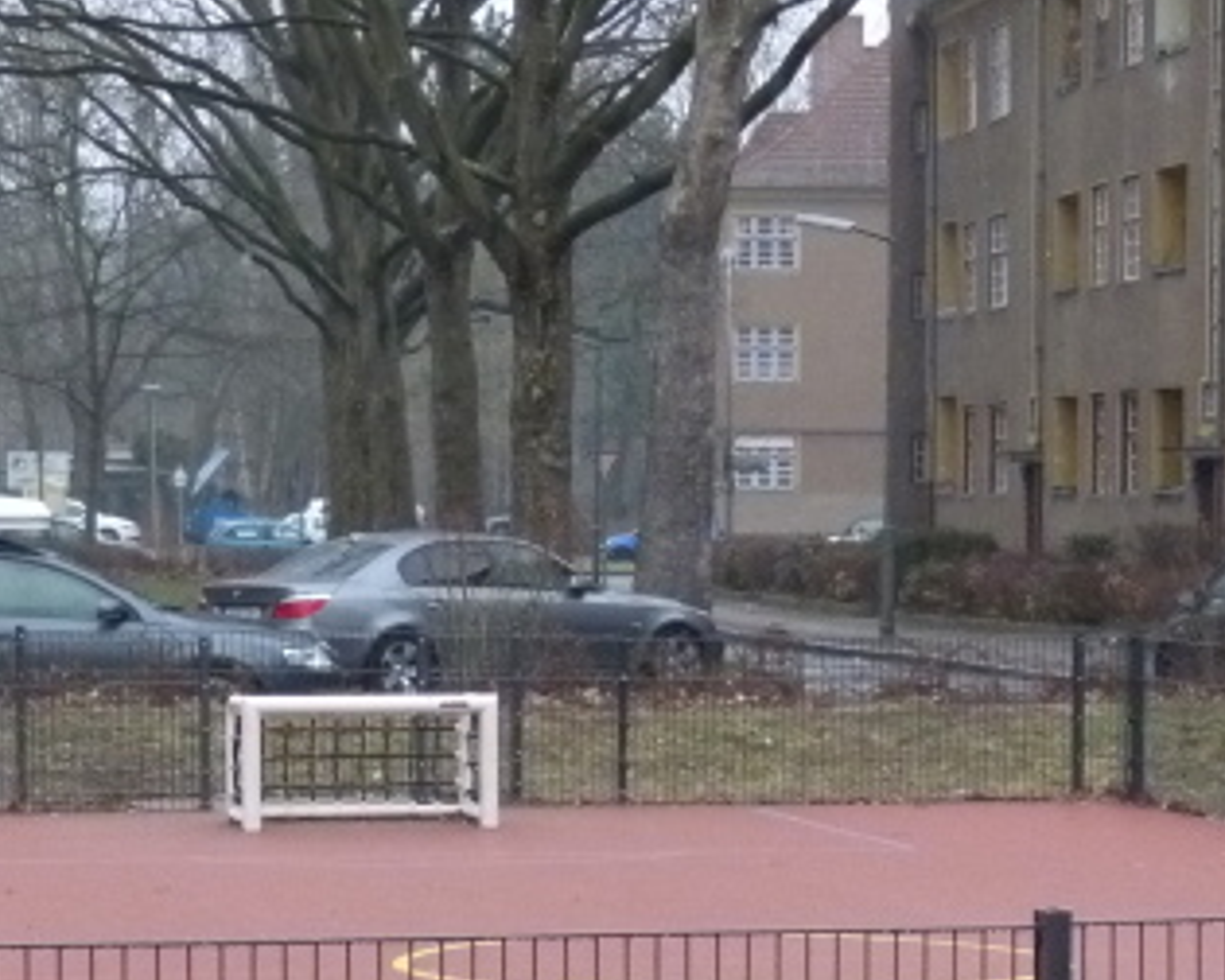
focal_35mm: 134
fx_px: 4858
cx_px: 929
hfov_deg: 14.3
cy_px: 918
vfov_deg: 11.4
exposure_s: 1/250
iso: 640
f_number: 3.2
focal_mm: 9.7
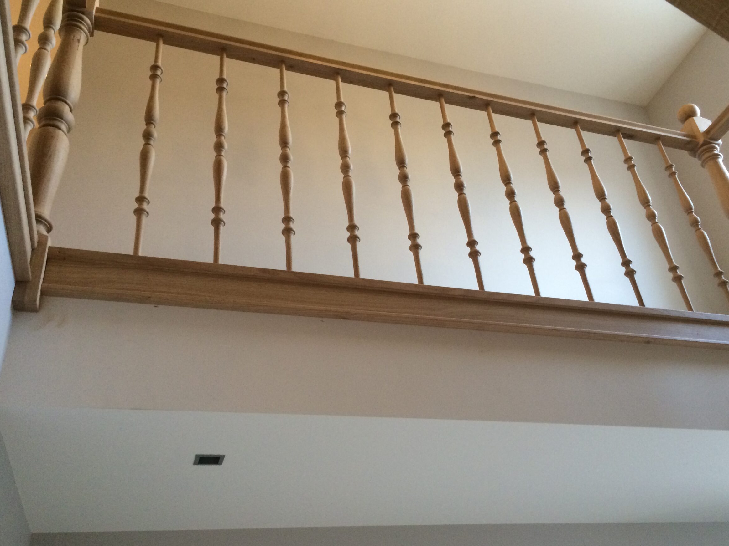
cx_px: 393
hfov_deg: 55.3
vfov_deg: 42.9
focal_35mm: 33
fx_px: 695
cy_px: 295
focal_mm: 4.12
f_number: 2.2
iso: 200
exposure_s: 1/30
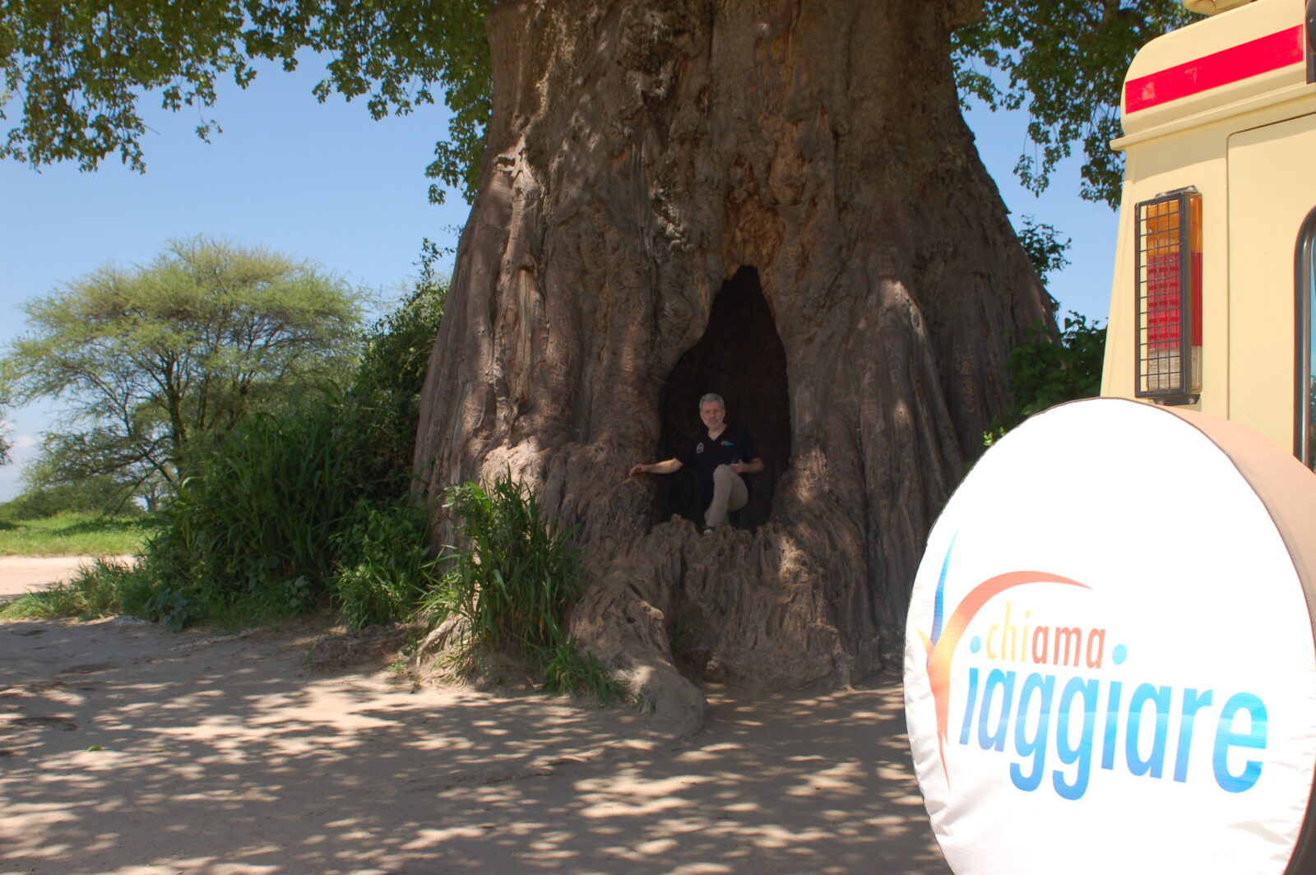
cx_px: 658
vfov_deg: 36.8
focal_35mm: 36
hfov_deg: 53.2
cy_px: 438
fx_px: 1315
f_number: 5.6
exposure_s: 1/500
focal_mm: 24
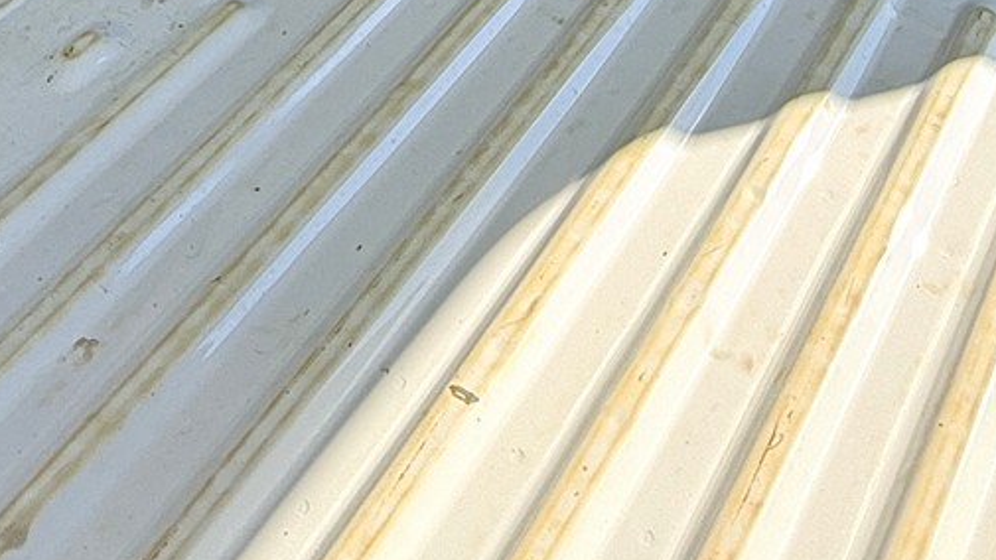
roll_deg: +1.3
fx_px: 1532
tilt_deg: -20.0
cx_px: 592
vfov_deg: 15.5
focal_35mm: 58
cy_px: -629
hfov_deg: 35.9
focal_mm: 2.22
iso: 50
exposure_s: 1/289
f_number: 2.2
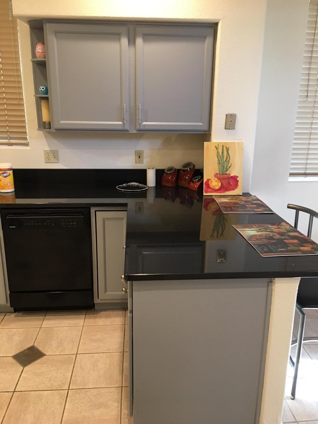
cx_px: 159
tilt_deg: -15.6
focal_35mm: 29
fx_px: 355
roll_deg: -0.7
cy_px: 212
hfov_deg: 48.2
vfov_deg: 61.7
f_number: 2.2
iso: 80
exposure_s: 1/15
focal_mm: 4.15
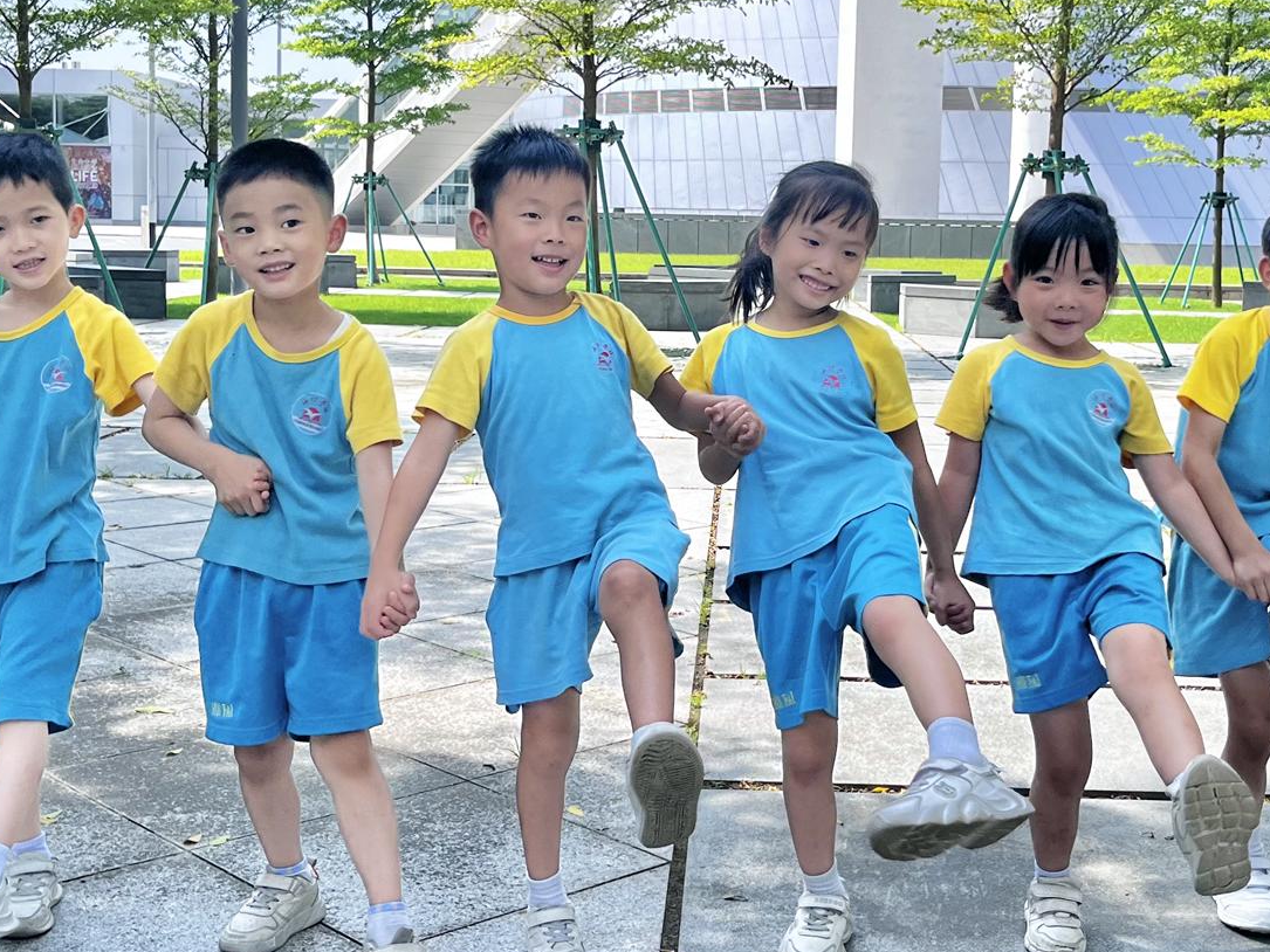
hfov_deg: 41.0
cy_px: 343
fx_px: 1688
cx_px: 790
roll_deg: -2.8
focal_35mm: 46
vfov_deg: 31.4
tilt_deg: -6.5
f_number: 1.6
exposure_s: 1/1862
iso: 50
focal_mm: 5.1
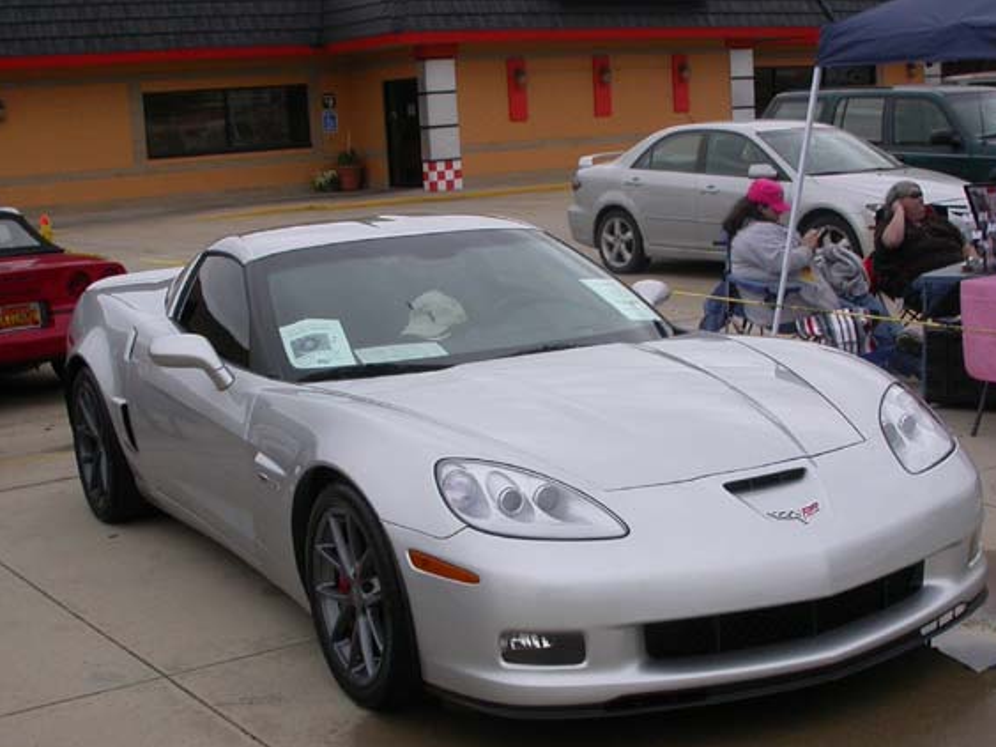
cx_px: 508
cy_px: 416
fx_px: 1553
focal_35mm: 54
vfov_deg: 27.0
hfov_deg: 35.5
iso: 100
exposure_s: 1/320
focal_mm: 7.85
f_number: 6.7
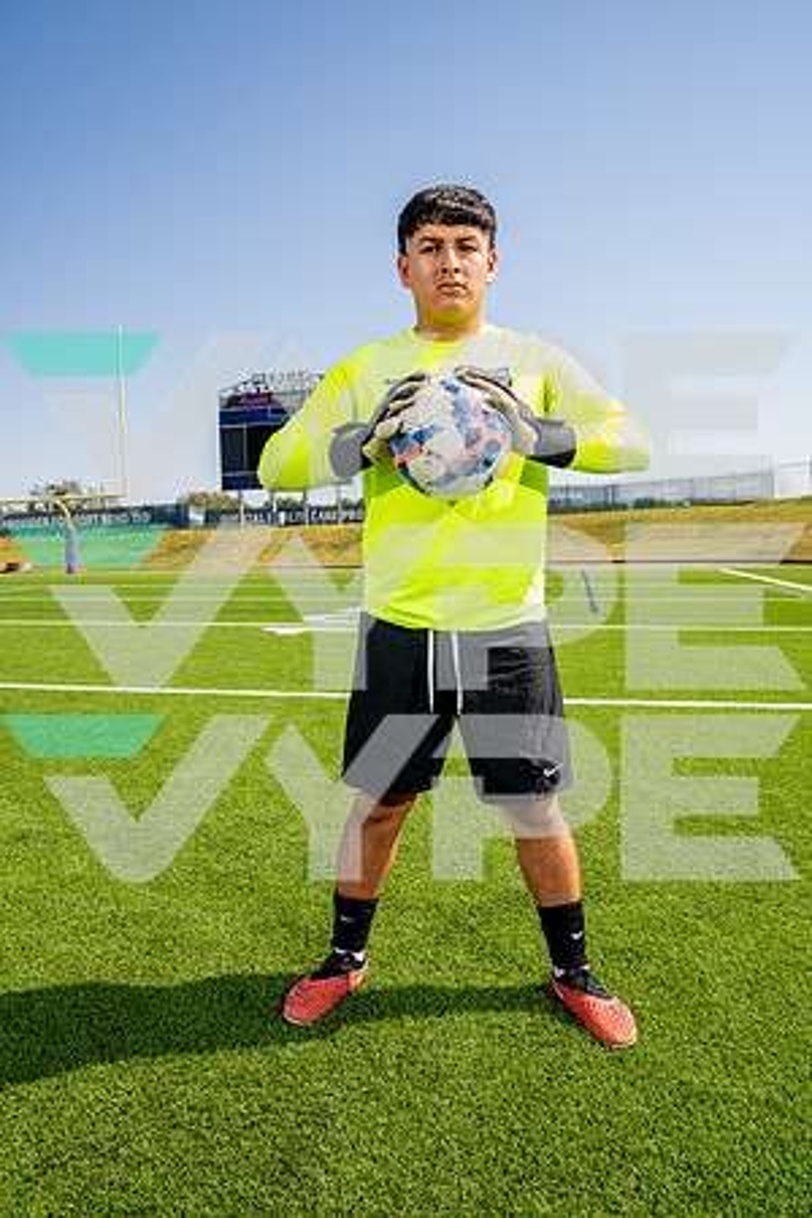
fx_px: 812
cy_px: 609
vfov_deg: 73.7
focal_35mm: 24
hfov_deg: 53.1
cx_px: 406
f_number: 7.1
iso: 50
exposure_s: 1/125
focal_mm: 24
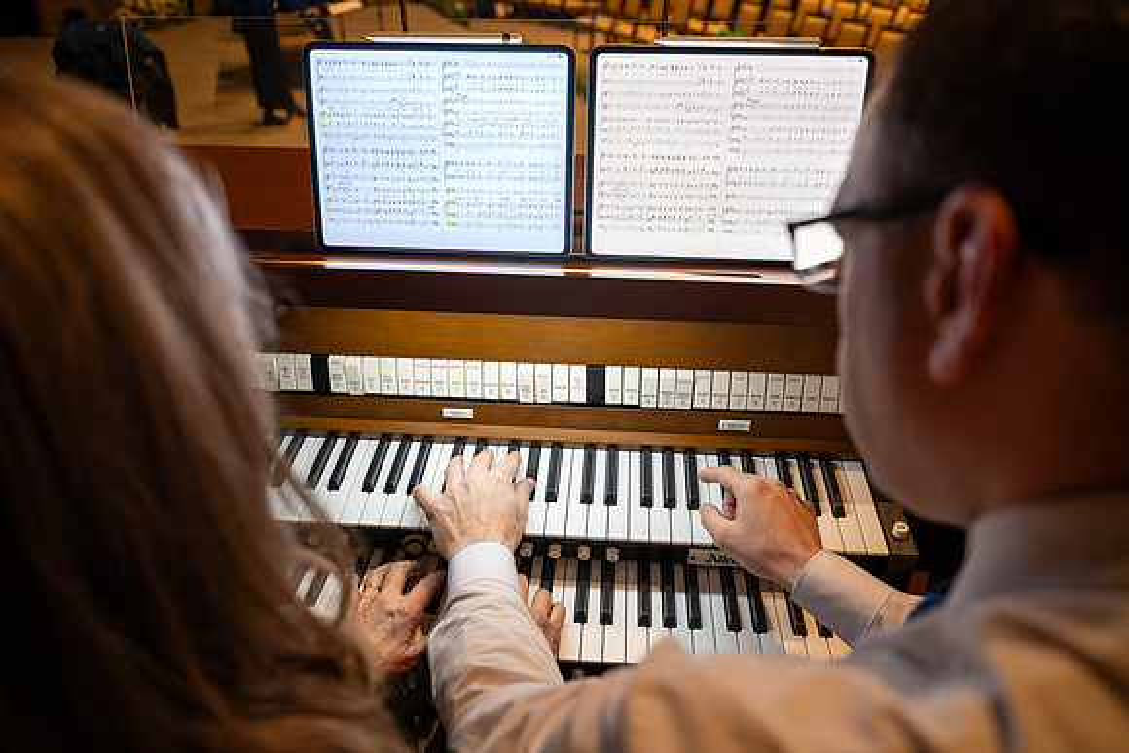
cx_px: 564
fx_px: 753
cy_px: 376
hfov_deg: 73.7
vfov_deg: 53.2
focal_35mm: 24
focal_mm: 24
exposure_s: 1/320
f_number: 2.8
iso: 1000
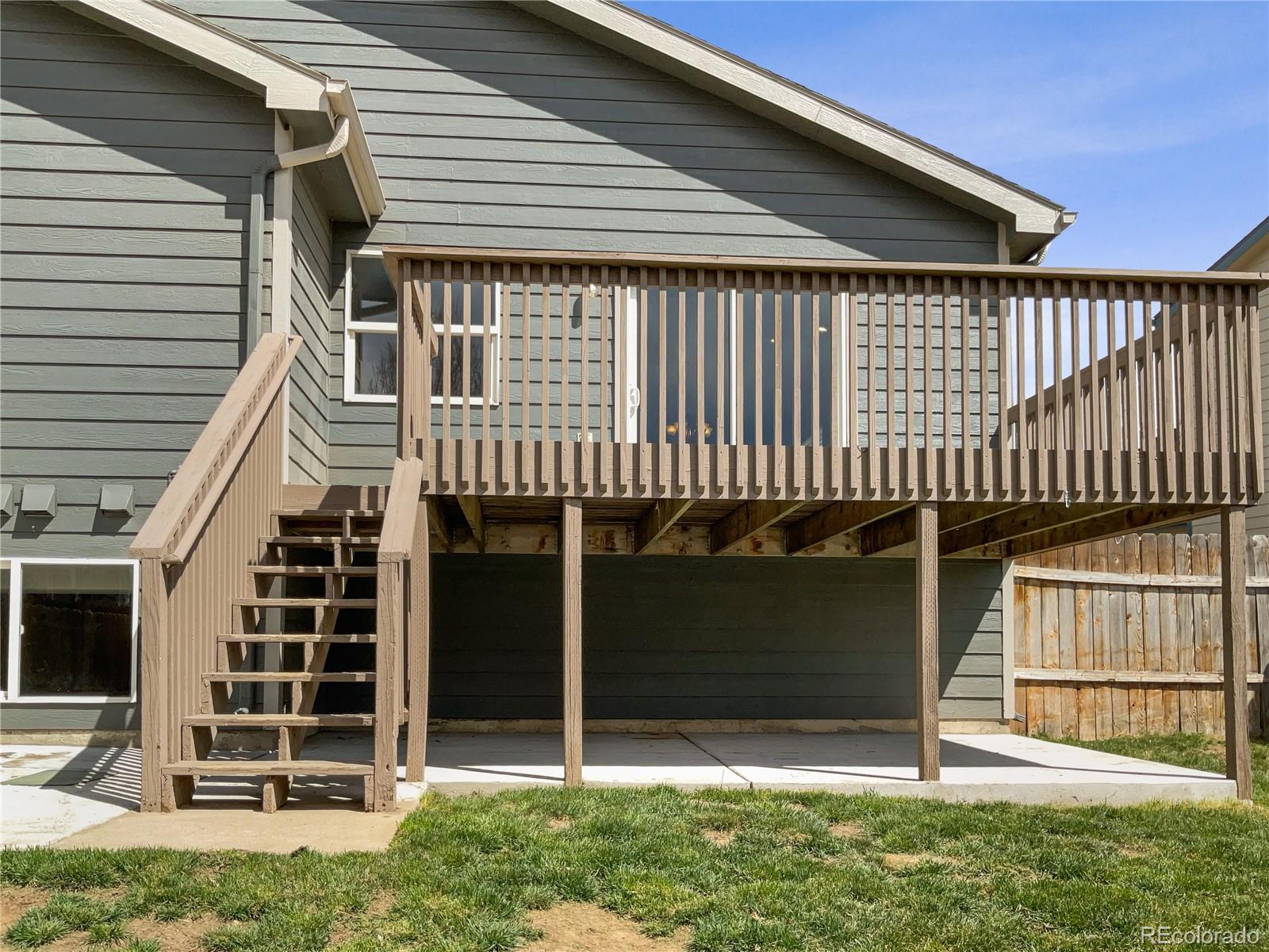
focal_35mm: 29
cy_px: 476
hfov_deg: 61.7
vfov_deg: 48.2
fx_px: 1063
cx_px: 634
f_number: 1.8
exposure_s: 1/1300
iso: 20
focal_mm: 3
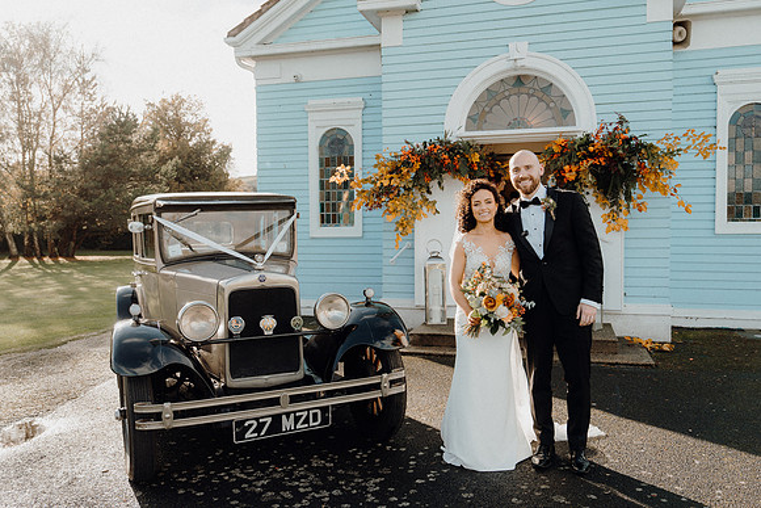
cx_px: 380
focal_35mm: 30
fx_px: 634
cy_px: 254
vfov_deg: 43.6
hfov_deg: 61.9
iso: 125
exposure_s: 1/500
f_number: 3.5
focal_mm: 30
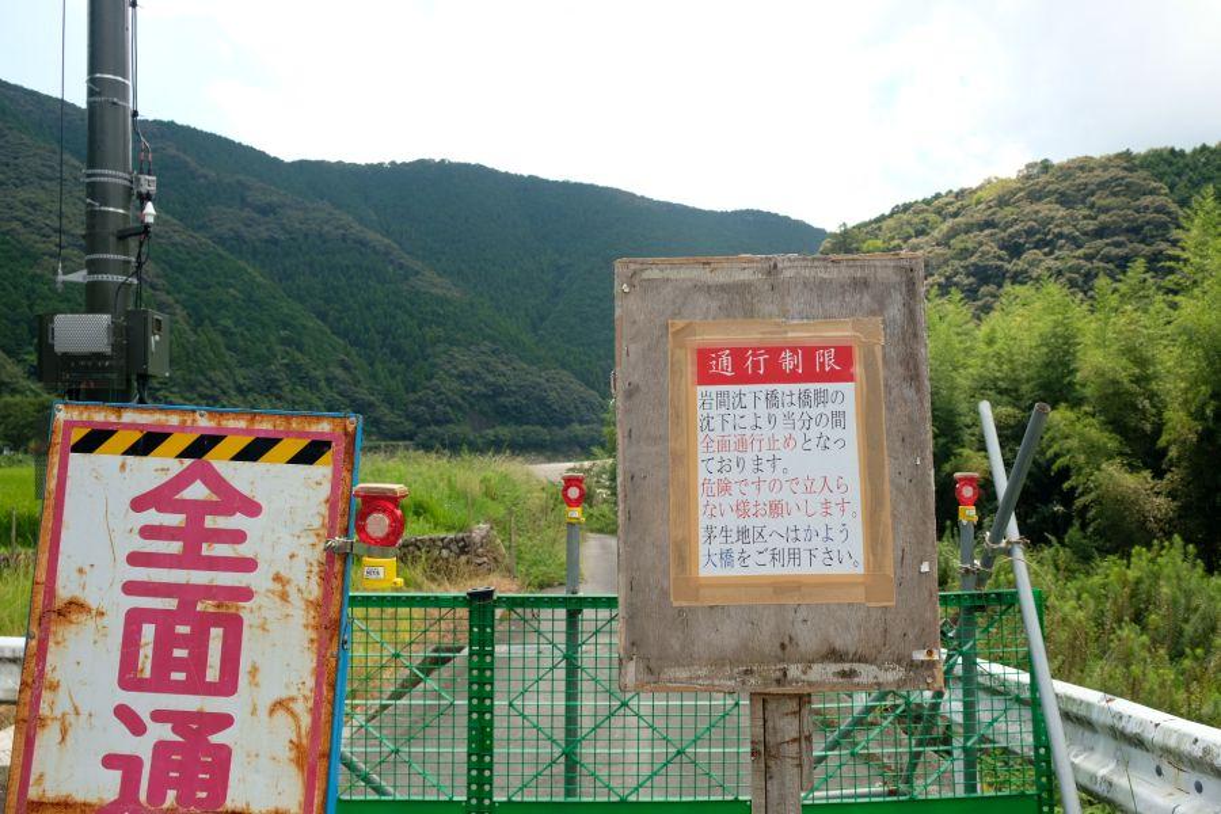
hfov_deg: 67.4
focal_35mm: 27
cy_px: 407
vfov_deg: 47.9
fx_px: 916
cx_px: 610
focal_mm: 18
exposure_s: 1/350
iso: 200
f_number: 4.5
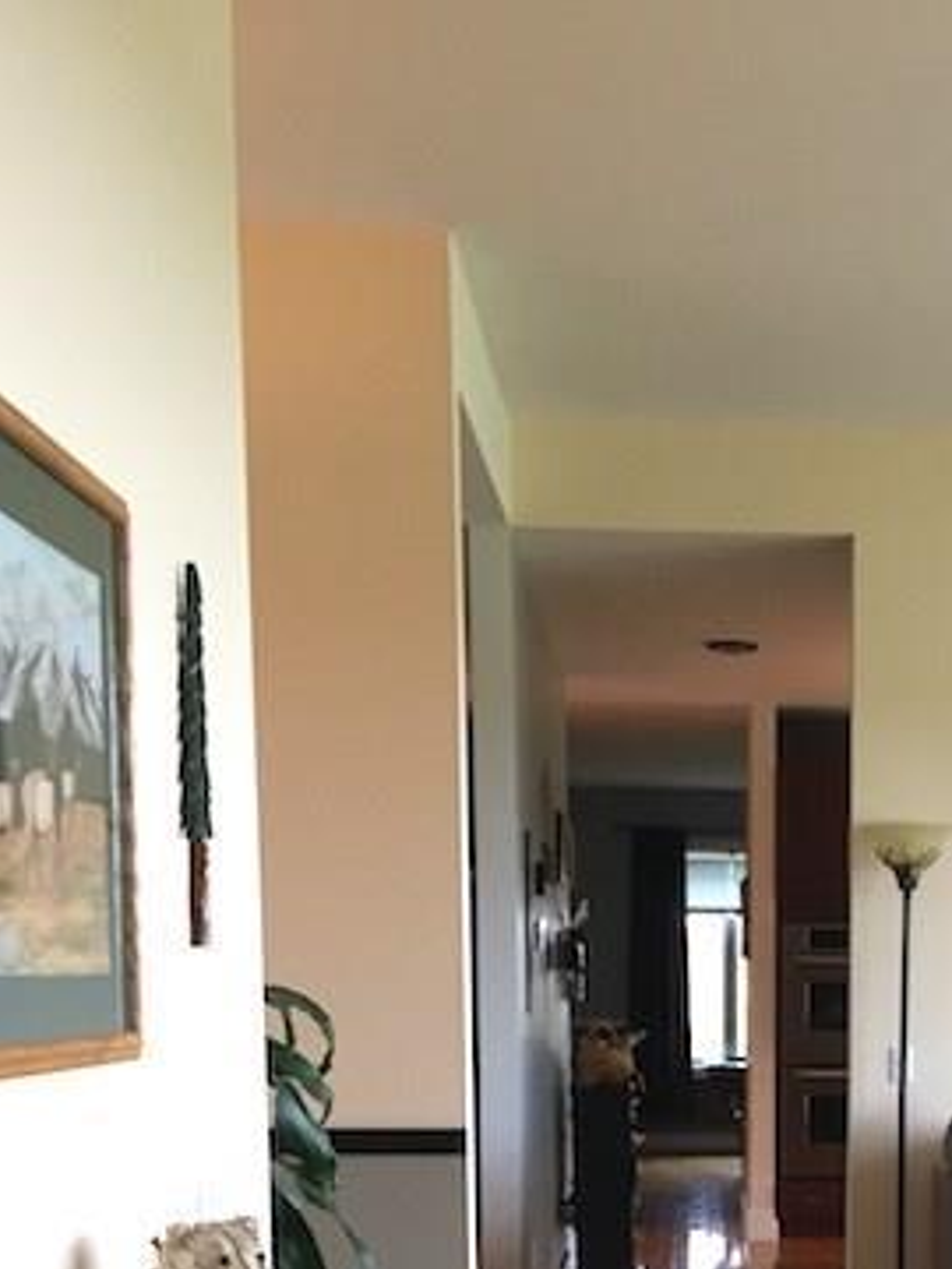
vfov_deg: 30.9
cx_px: 836
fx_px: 2127
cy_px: 1265
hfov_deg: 24.6
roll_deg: -0.3
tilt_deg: -7.7
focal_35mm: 58
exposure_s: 1/30
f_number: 2.2
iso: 100
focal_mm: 4.15
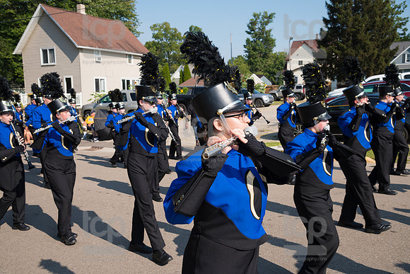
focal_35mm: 35
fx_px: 399
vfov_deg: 37.9
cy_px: 137
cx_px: 205
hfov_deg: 54.4
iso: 320
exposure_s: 1/800
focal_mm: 35
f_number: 6.3
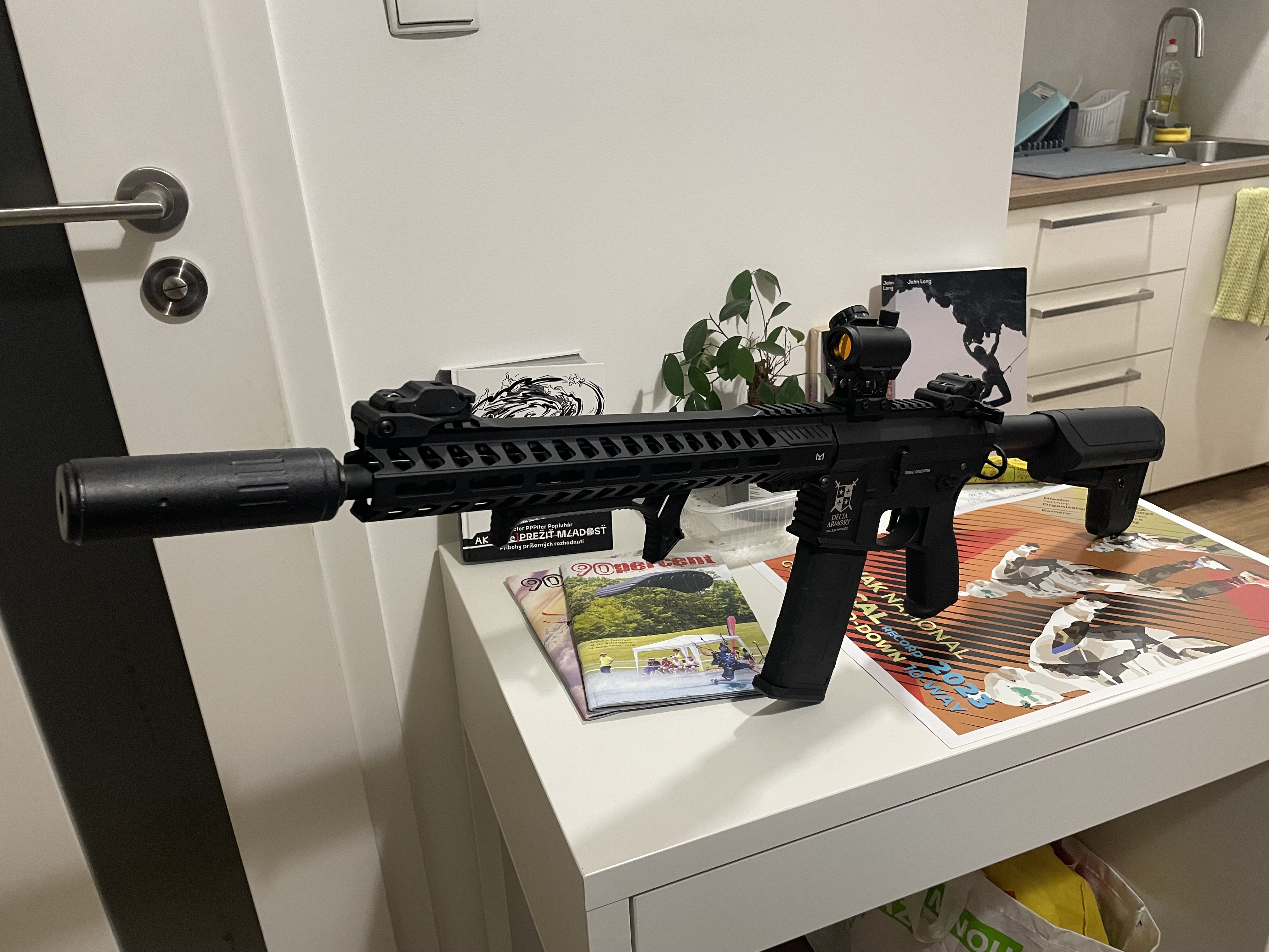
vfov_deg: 53.1
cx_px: 634
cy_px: 476
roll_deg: +3.5
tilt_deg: -23.0
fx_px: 953
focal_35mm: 26
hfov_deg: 67.3
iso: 250
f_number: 1.6
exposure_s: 1/50
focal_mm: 4.2
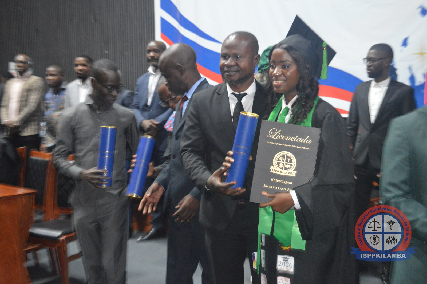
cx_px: 214
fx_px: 676
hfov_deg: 35.1
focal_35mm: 57
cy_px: 142
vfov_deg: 23.7
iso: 3200
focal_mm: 38
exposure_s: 1/60
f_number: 5
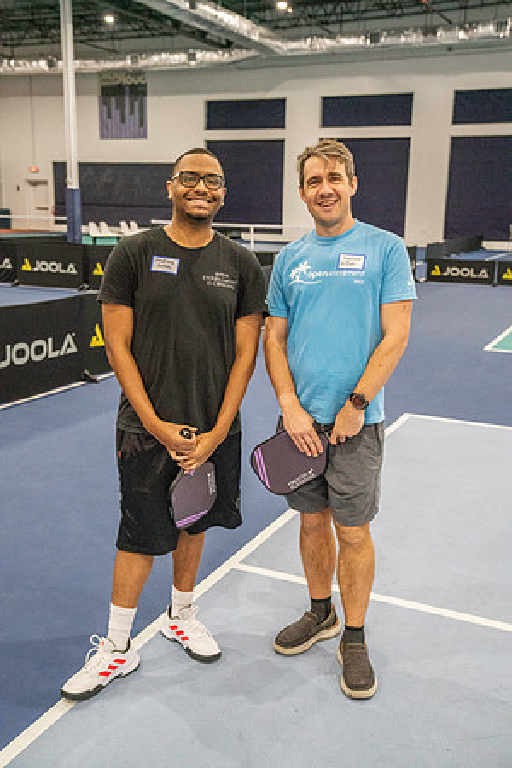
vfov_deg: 49.6
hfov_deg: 34.2
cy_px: 384
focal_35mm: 39
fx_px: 832
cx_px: 256
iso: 10000
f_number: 4
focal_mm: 39
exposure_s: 1/800
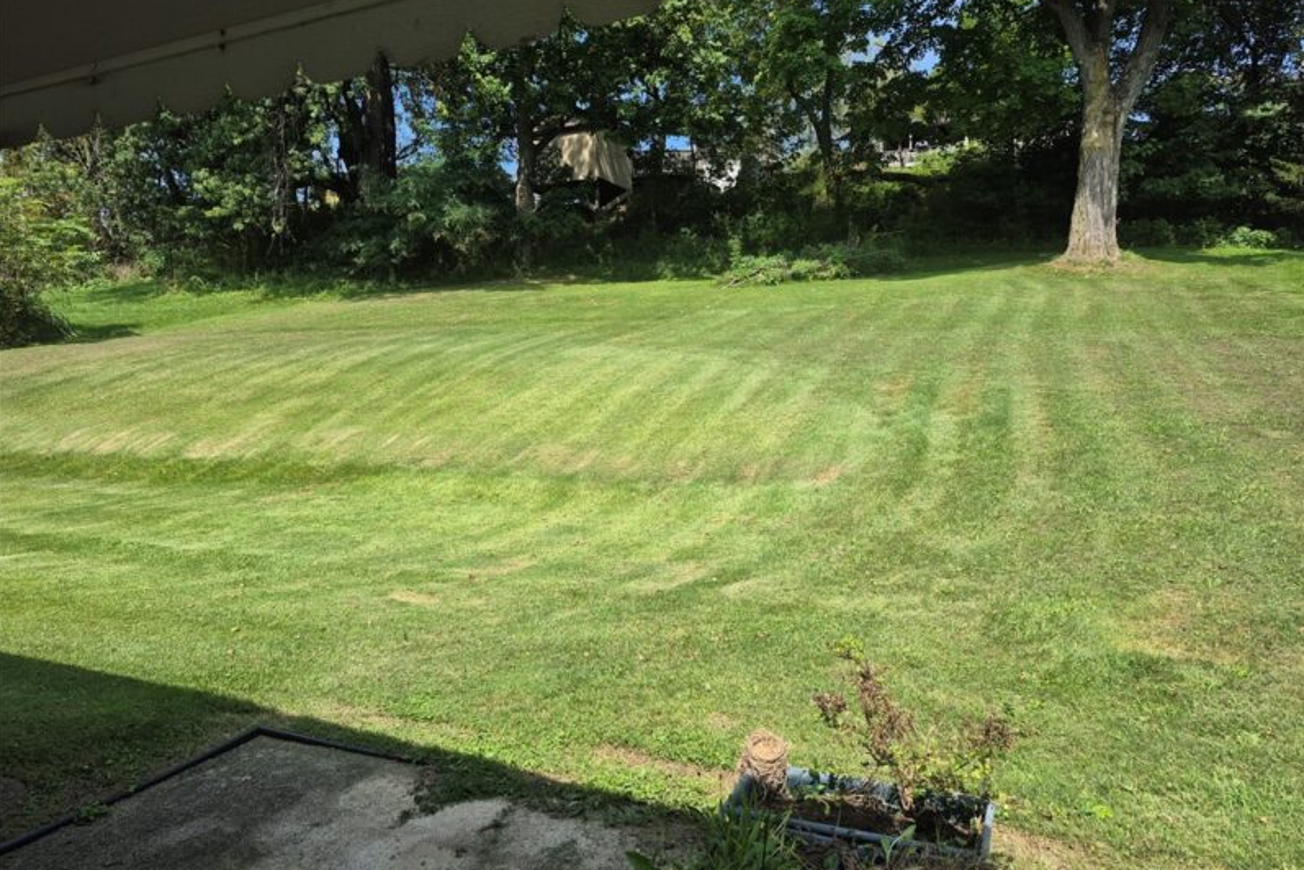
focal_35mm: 24
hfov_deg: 73.7
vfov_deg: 53.2
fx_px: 870
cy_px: 443
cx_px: 653
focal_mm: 5.4
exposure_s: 1/1344
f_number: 1.8
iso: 25
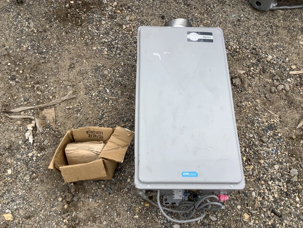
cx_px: 152
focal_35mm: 31
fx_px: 271
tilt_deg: -66.5
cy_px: 114
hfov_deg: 58.3
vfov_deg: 45.5
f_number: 2.4
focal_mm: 3.3
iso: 25
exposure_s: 1/1431
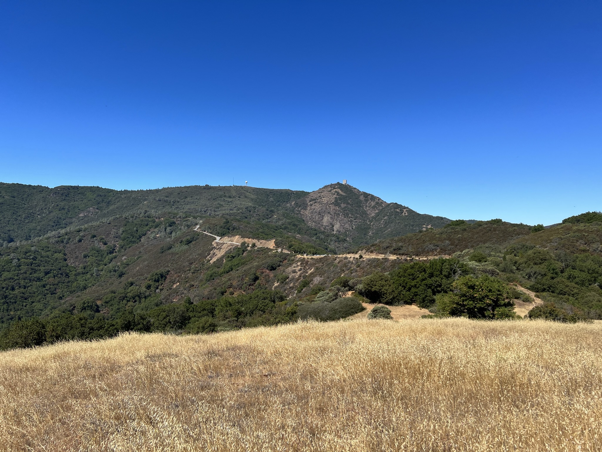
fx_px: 452
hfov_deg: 67.3
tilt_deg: +1.9
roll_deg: +0.8
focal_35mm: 26
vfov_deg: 53.1
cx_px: 301
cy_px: 226
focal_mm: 5.7
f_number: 1.5
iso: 50
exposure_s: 1/4630
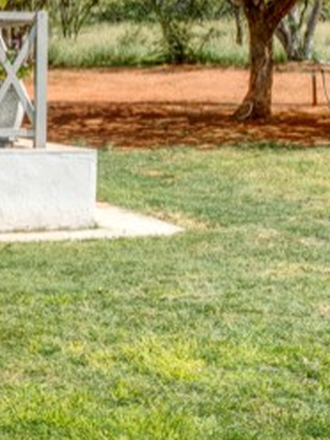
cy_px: 43
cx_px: -266
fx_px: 1220
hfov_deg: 13.7
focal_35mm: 96
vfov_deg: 20.0
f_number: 20
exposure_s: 1/100
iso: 200
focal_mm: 21
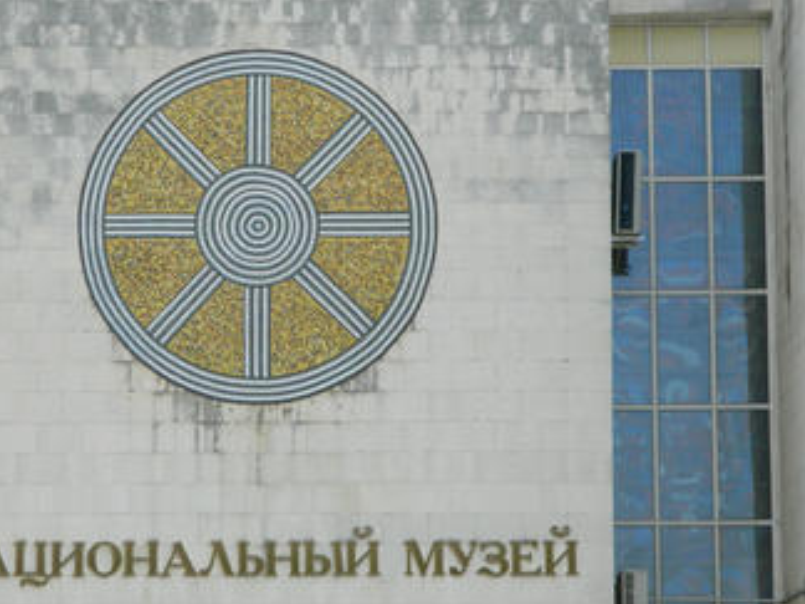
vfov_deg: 7.8
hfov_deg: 10.3
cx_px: 231
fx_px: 4442
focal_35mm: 191
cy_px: 224
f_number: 4.7
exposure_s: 1/500
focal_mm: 23.2
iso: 125
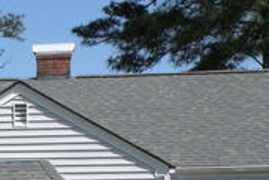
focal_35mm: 124
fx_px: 926
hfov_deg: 16.2
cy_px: 242
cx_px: 3
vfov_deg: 10.8
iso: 64
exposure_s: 1/269
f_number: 6.3
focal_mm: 7.4
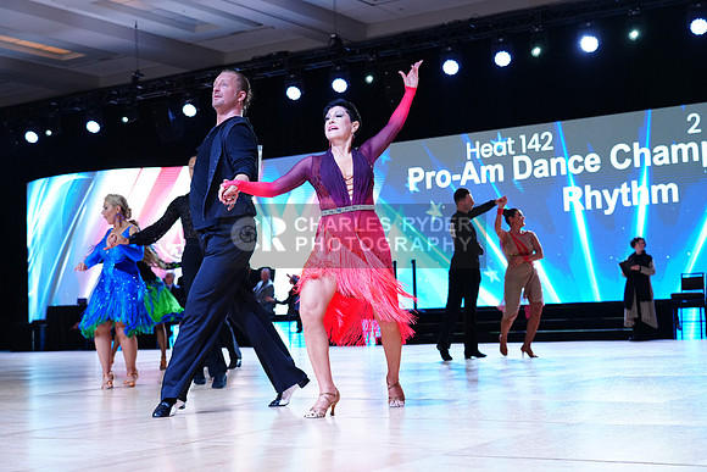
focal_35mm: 56
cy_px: 236
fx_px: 1100
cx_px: 354
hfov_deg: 35.6
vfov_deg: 24.2
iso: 2000
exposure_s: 1/500
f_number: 4
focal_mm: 56
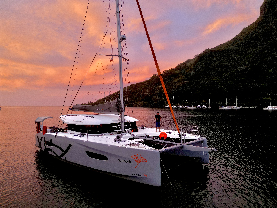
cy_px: 104
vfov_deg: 56.8
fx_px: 192
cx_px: 138
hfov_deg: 71.6
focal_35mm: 24
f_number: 1.7
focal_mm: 6.72
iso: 100
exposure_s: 1/40
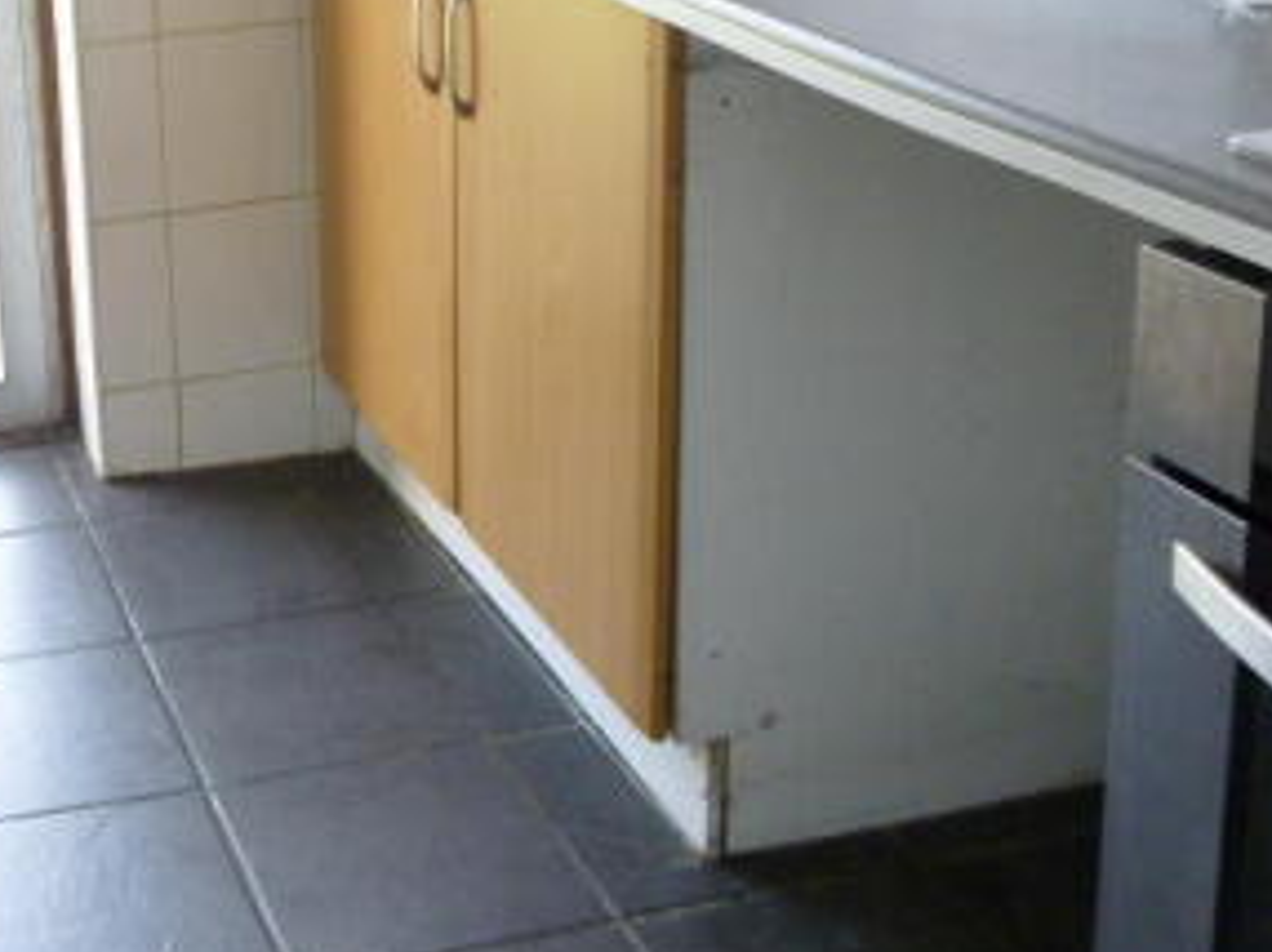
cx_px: 20
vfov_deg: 27.7
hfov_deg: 34.4
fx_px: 1872
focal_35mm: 51
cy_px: 136
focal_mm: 4.5
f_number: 3.1
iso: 320
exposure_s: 1/60
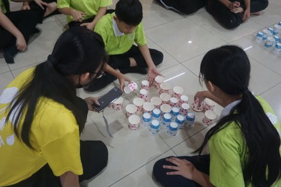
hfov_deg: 61.9
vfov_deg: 43.6
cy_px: 94
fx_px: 234
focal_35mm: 30
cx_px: 140
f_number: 4
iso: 1000
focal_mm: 20
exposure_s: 1/160
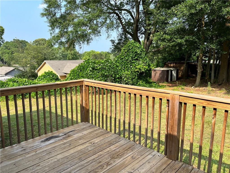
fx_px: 173
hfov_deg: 67.3
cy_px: 86
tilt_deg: -10.1
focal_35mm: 26
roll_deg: +0.5
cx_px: 115
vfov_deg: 53.1
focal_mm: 5.7
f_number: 1.5
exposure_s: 1/1575
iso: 50
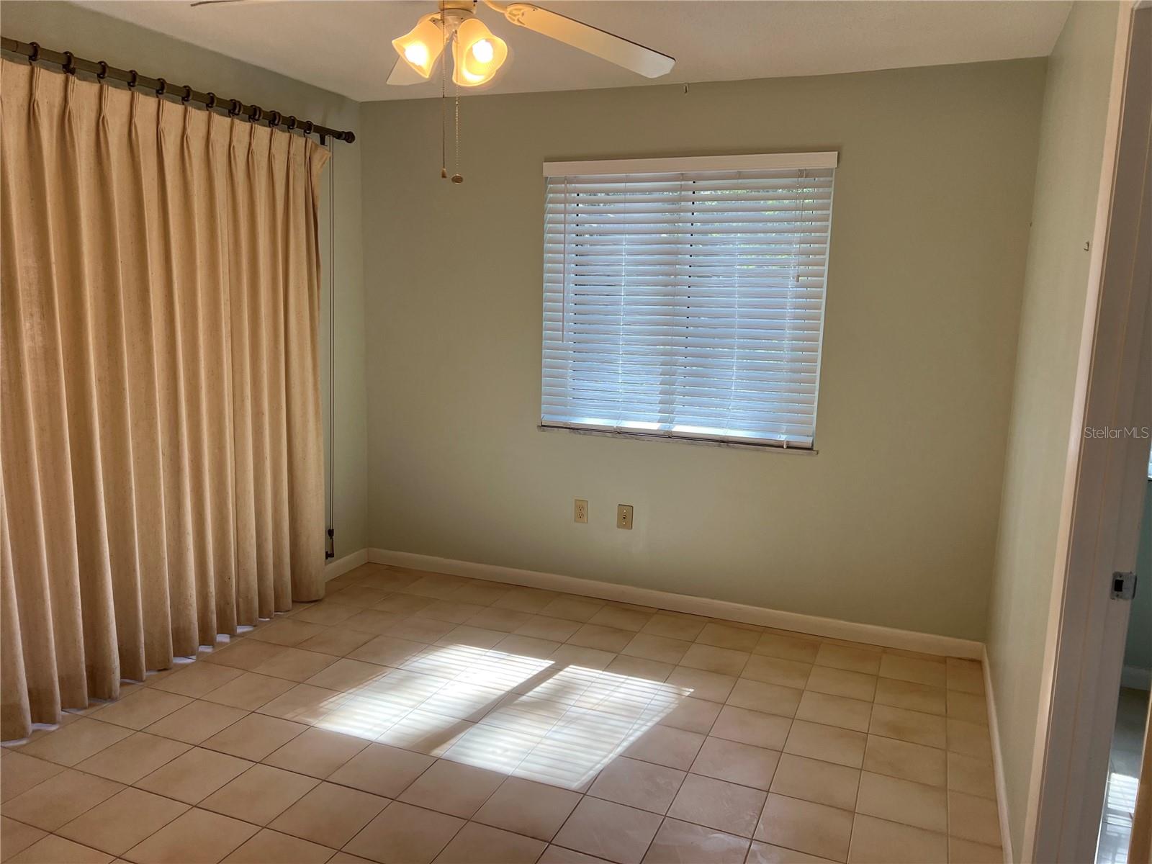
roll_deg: -1.6
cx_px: 576
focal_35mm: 26
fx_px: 865
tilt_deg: -9.3
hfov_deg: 67.3
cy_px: 432
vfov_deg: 53.1
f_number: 1.5
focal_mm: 5.7
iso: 64
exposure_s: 1/126
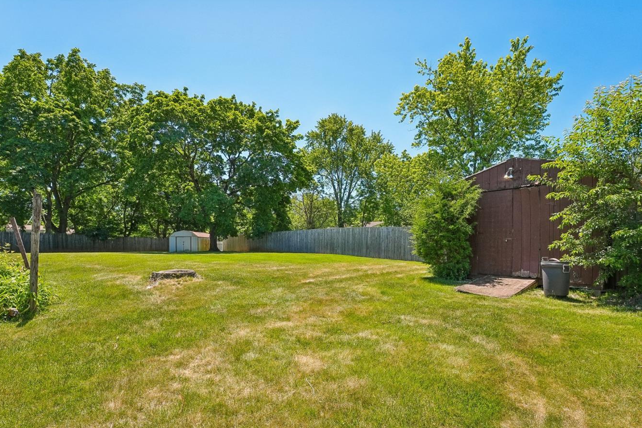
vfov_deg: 66.2
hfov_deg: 88.9
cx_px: 337
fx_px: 327
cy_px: 237
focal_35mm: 18
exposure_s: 1/400
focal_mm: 16.3
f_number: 11
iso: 800
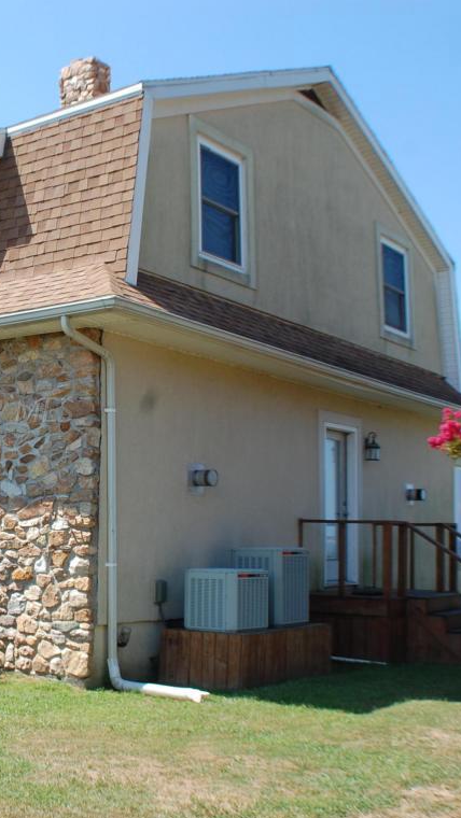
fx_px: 1346
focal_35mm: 62
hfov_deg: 18.7
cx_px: -49
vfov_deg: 33.8
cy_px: 411
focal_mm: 26
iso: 200
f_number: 8
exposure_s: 1/250
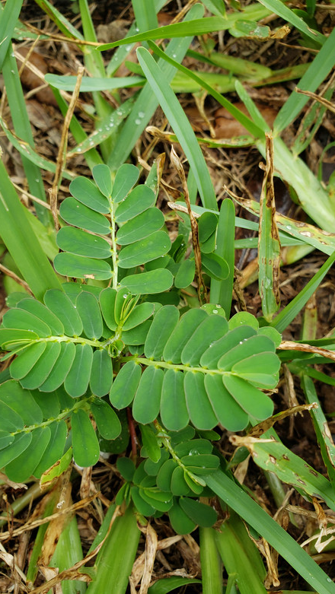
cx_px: 140
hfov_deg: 40.1
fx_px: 457
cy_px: 298
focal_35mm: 29
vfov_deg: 66.0
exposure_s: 1/120
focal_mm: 4.3
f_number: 2.4
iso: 80
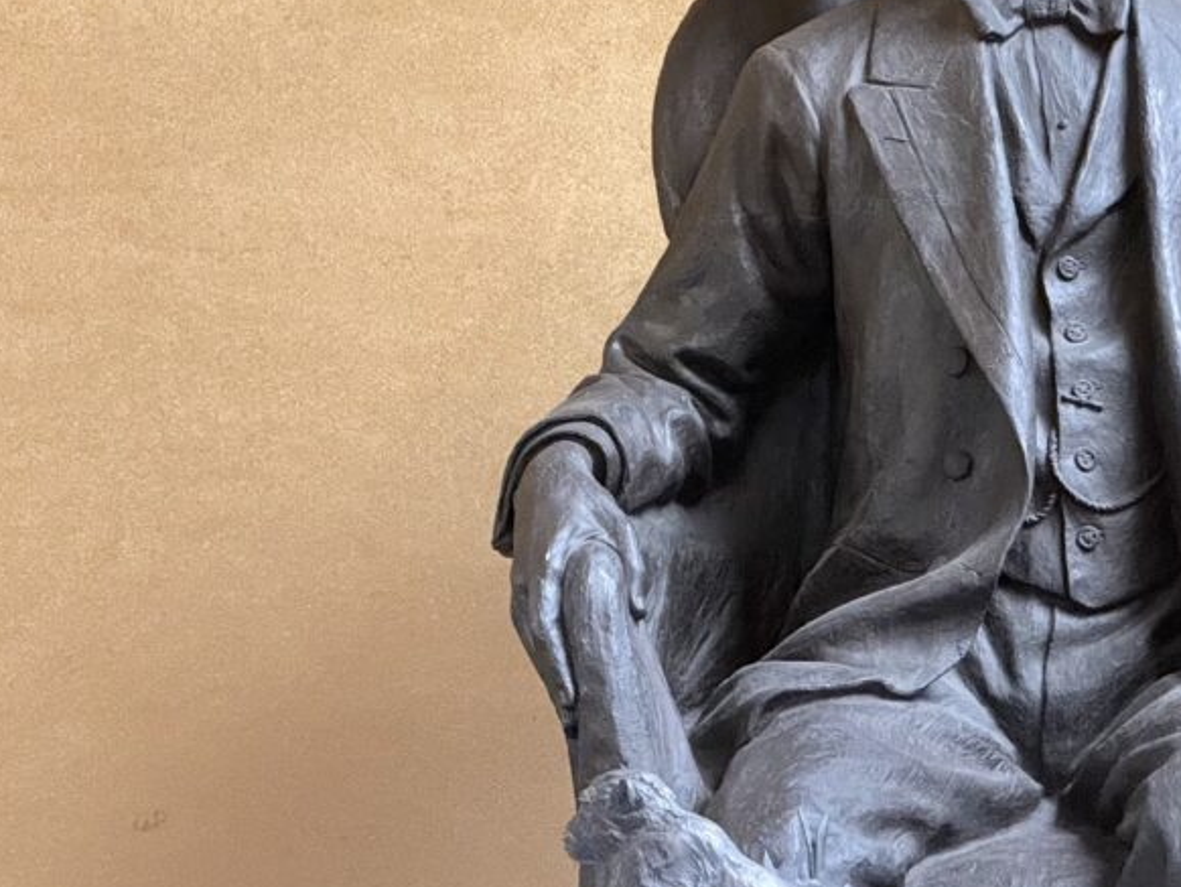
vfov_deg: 7.0
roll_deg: -0.3
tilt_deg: +5.6
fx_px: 7202
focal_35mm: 211
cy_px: 203
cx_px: 1025
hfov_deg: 9.3
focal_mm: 15.66
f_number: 2.8
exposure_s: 1/40
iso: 800
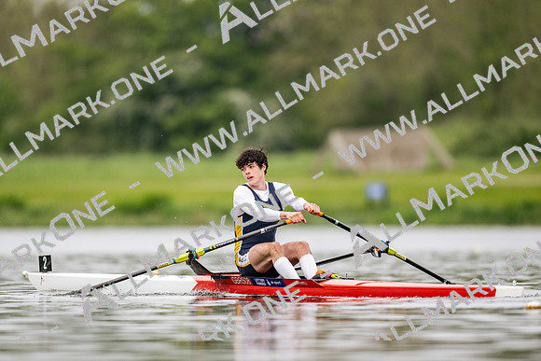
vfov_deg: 2.3
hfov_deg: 3.4
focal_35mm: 600
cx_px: 270
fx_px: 9018
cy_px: 180
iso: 1000
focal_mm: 600
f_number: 4
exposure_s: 1/2500
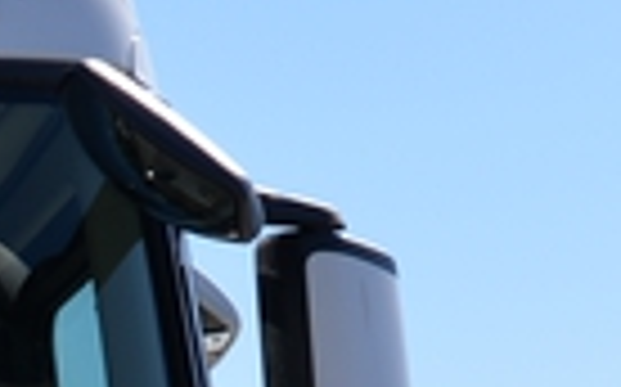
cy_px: 1188
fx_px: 3991
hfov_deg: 8.1
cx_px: -918
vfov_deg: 5.2
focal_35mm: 236
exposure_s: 1/200
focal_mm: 31
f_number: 9
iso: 100
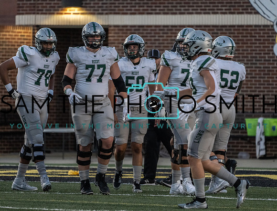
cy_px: 107
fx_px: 3683
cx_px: 147
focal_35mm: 458
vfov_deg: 3.3
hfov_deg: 4.3
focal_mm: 400
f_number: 5.6
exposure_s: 1/1000
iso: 5000
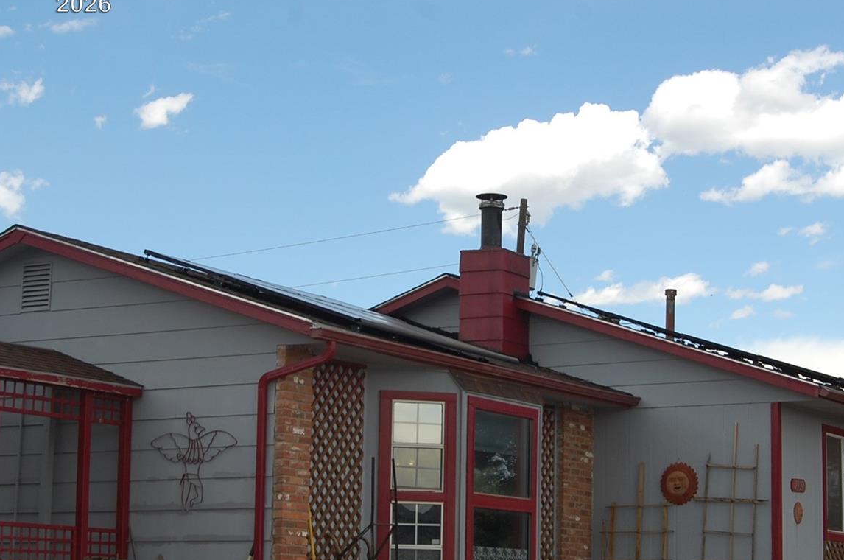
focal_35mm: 81
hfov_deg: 25.0
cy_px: 352
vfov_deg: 16.8
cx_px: 528
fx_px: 1896
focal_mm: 38
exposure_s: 1/500
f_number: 5.6
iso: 280
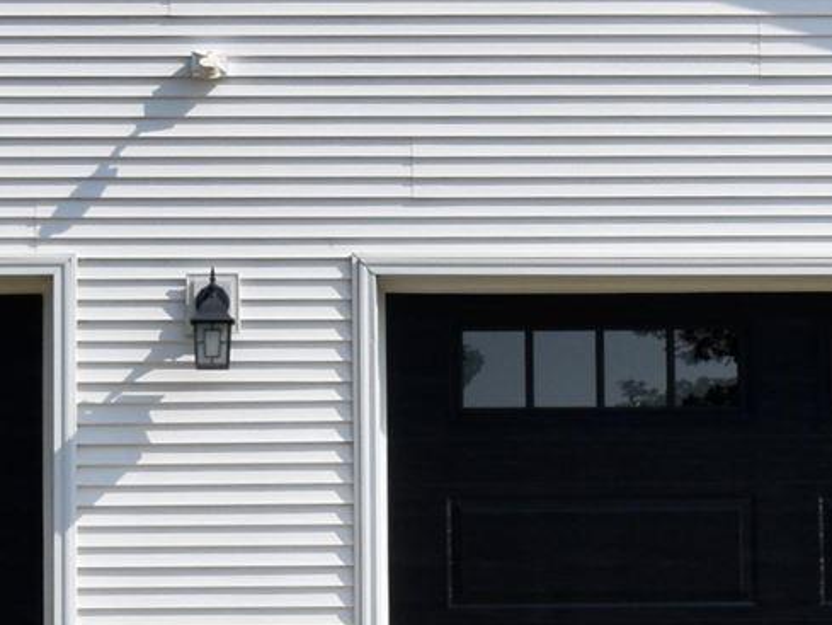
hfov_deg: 12.1
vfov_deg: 9.1
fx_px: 3919
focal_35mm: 163
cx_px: 259
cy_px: 448
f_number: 10
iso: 200
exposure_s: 1/400
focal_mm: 18
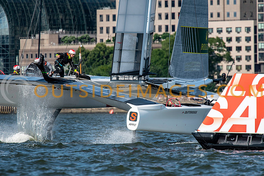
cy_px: 88
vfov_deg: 2.2
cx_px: 132
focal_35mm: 630
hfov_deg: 3.3
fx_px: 4621
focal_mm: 420
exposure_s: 1/3200
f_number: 5.6
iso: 500
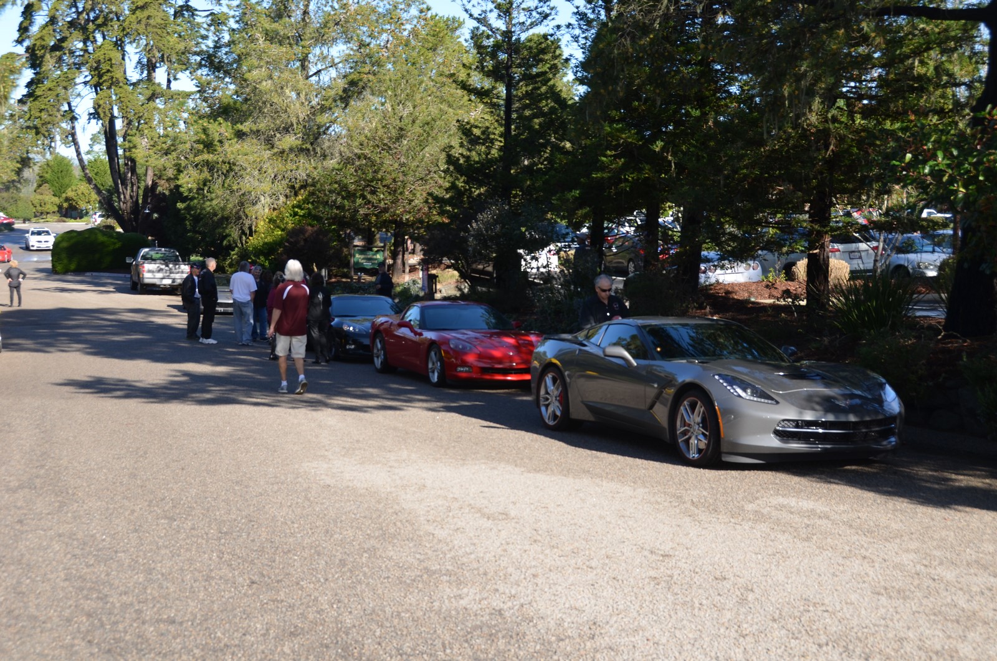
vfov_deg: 30.7
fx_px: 1202
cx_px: 498
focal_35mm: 44
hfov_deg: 45.0
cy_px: 330
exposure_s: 1/200
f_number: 6.3
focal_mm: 29
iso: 100
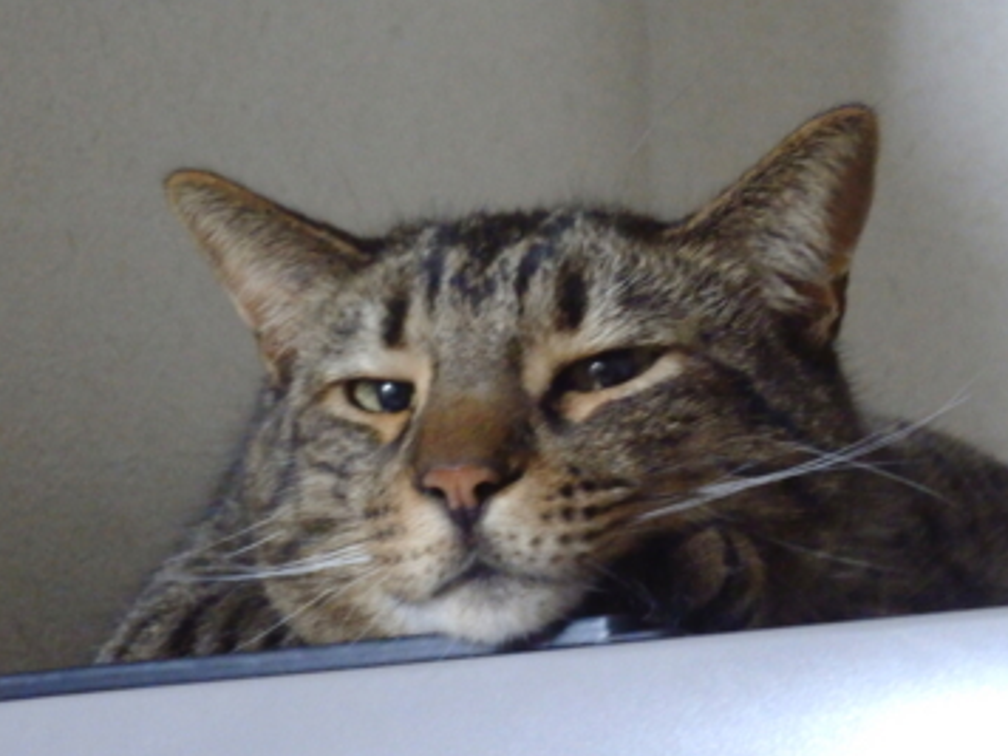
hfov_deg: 16.6
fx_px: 3465
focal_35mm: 119
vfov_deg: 12.5
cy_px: 402
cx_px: 507
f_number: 5
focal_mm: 19
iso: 1600
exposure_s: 1/13
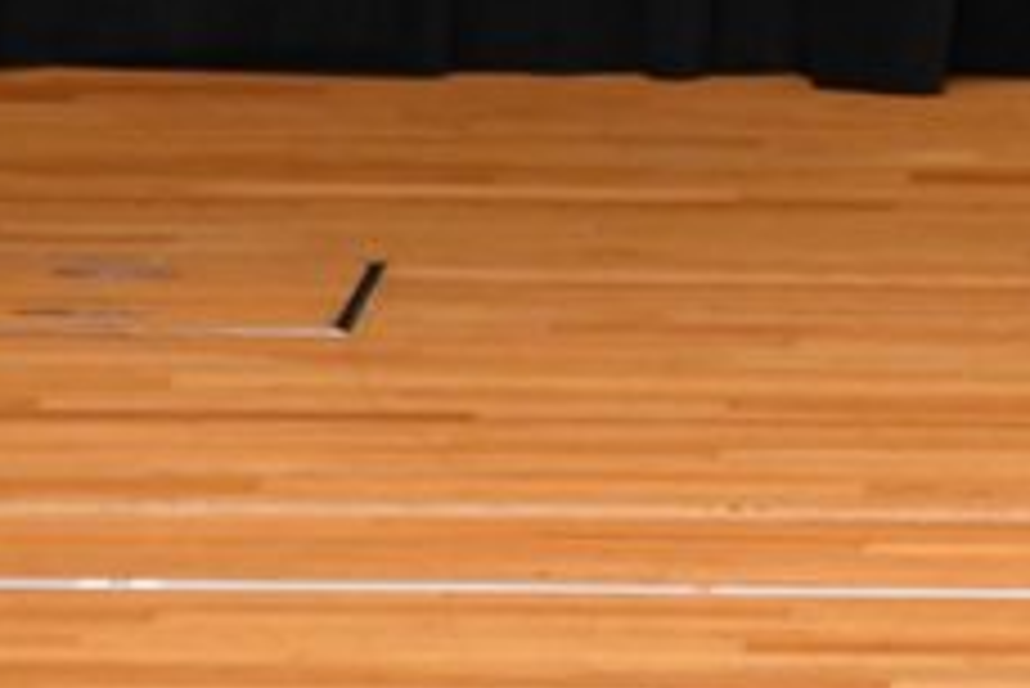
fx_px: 27569
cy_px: -256
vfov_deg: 1.4
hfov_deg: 2.1
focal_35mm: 963
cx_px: 1698
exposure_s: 1/400
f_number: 5.6
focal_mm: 190
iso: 3200
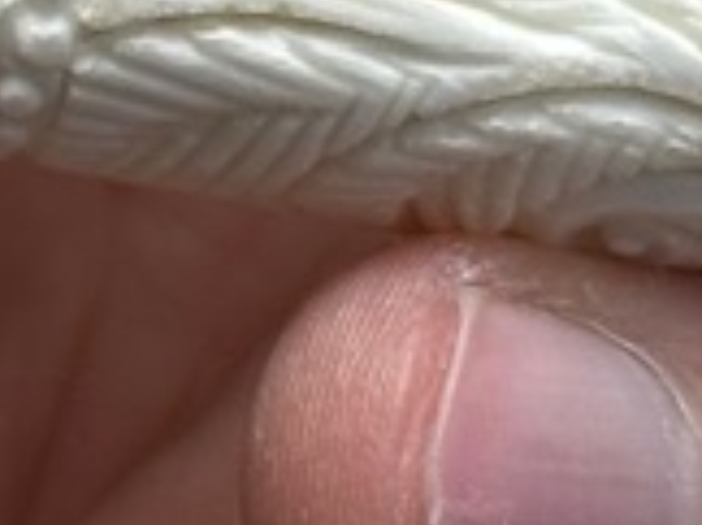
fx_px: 7695
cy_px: -499
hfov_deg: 5.2
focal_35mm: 380
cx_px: -390
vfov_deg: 3.9
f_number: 1.78
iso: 64
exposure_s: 1/121
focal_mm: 6.86
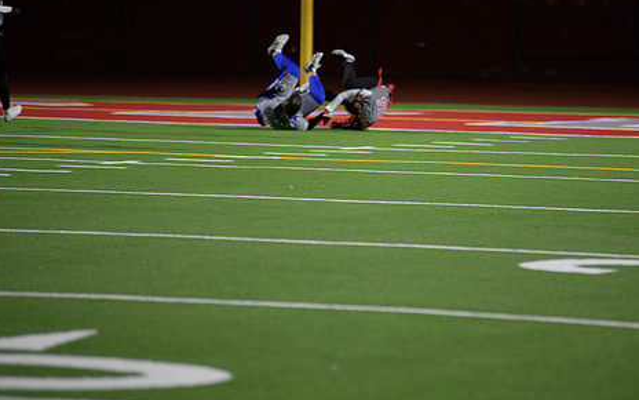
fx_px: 4441
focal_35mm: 255
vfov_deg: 5.1
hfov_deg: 8.2
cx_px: 394
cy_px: 140
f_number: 2.8
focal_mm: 200
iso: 900
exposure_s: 1/200
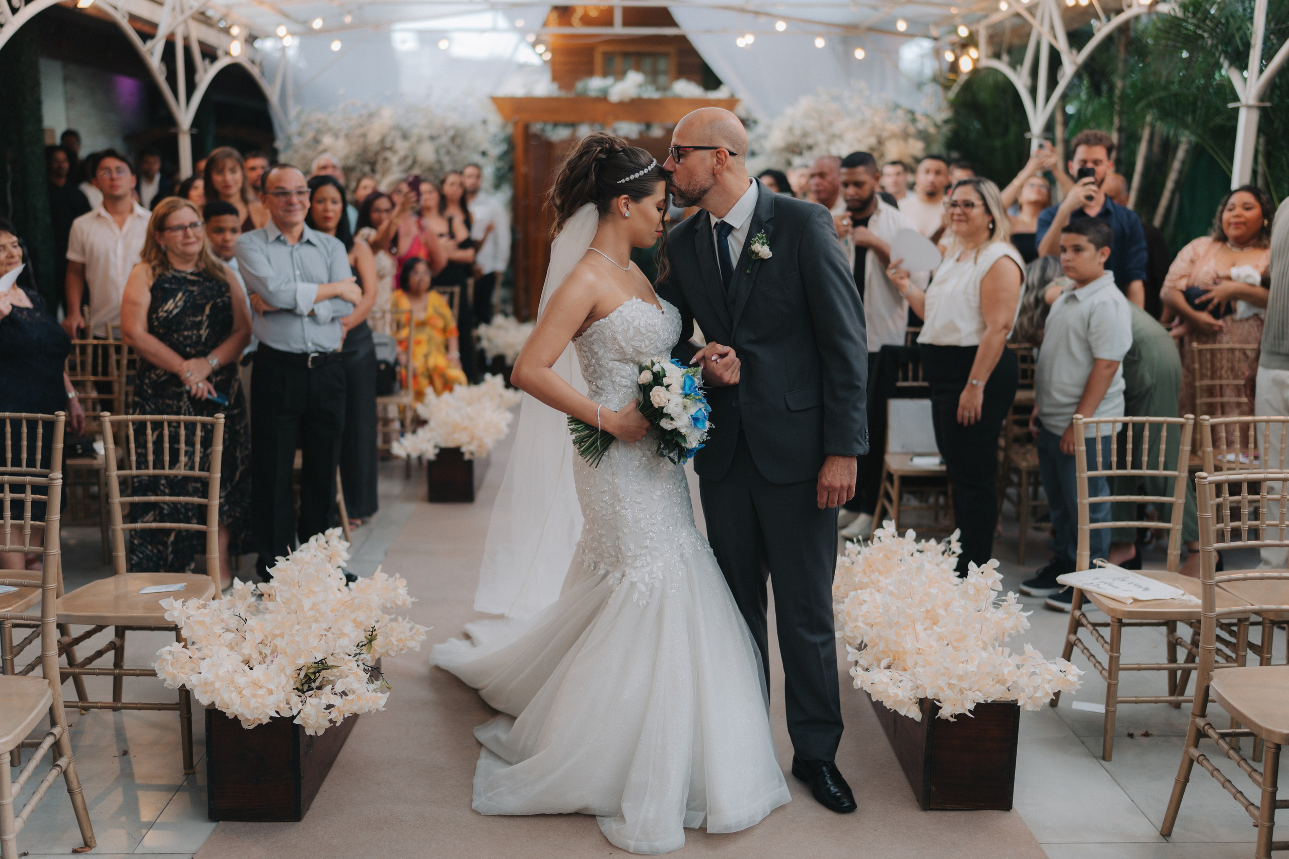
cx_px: 644
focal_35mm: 35
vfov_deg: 37.9
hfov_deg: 54.4
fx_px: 1253
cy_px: 430
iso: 125
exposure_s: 1/250
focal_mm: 35
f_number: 1.3
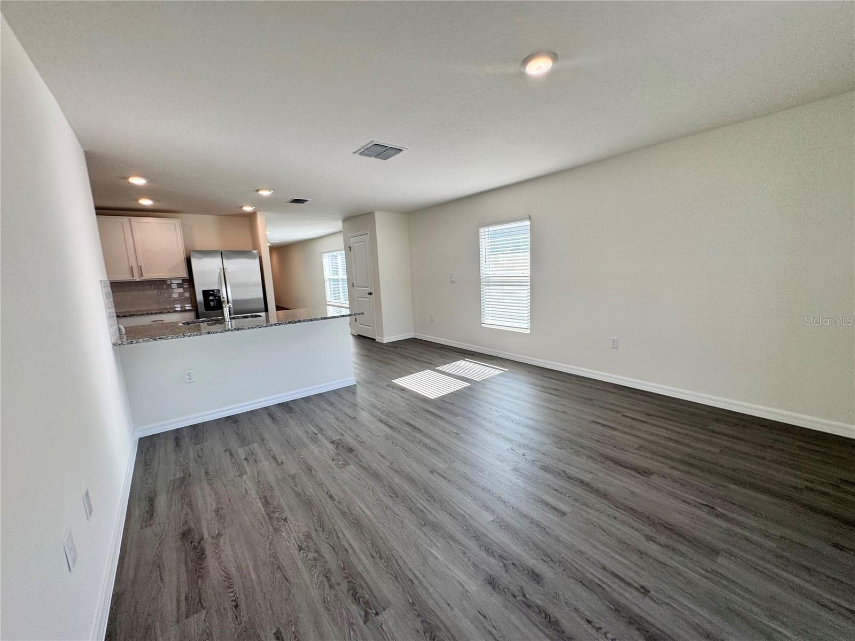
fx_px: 346
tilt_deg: -8.4
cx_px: 428
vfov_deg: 85.7
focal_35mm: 14
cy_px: 320
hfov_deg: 102.1
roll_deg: +5.0
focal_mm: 2.22
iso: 64
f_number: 2.2
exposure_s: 1/120
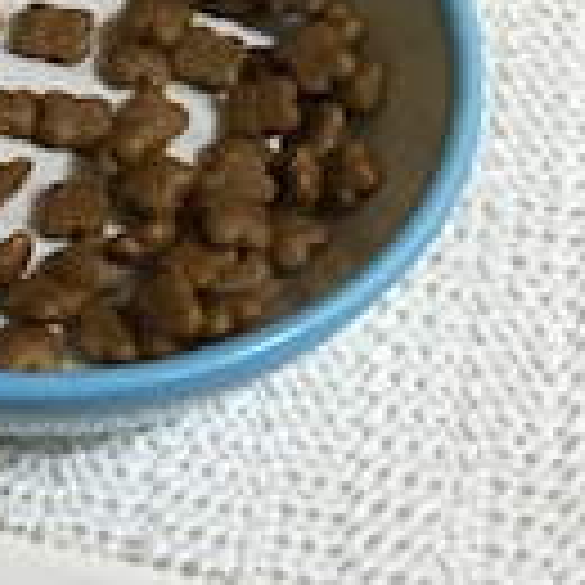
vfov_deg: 12.4
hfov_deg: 11.2
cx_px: -648
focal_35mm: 138
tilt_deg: -49.8
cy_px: -88
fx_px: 2639
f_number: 2.2
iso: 125
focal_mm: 4.15
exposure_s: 1/30
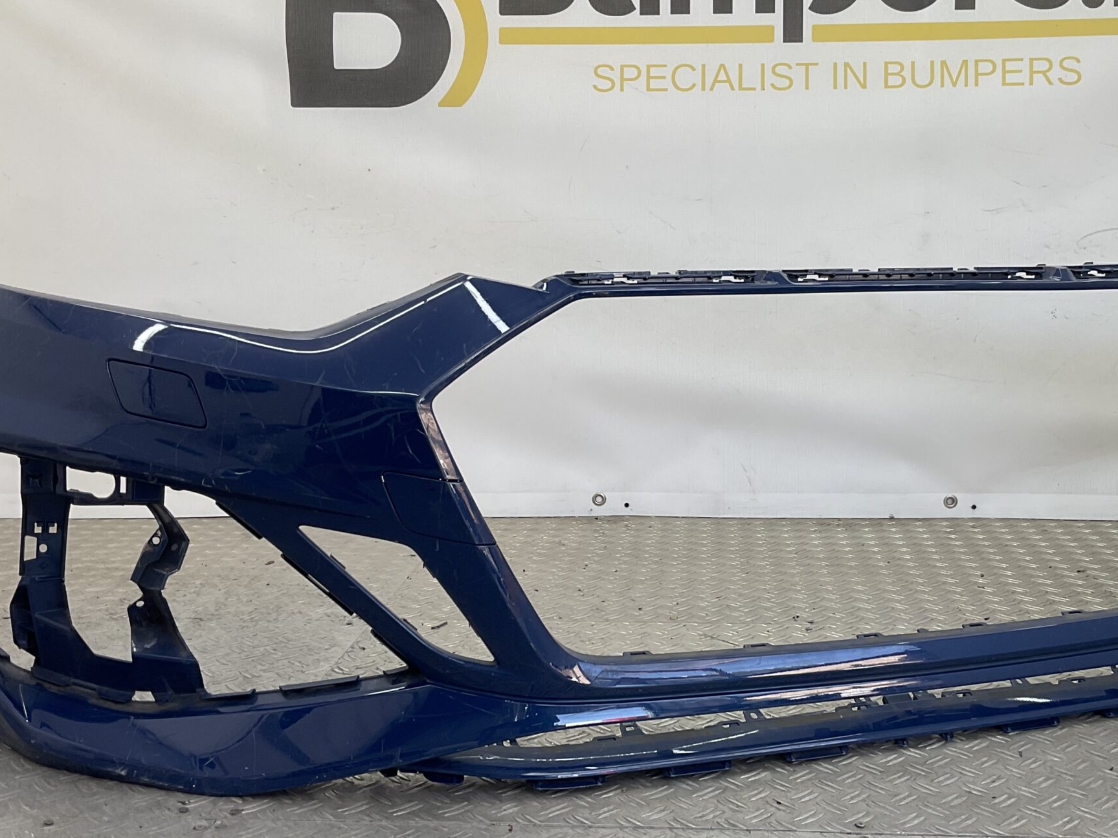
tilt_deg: -9.4
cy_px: 402
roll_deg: -0.3
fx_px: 1389
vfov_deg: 33.6
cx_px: 665
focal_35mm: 43
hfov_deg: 43.7
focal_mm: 3
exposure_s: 1/130
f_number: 1.8
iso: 16
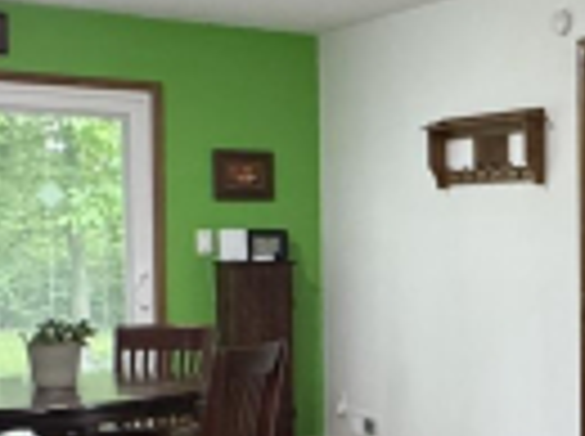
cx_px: 740
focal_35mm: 72
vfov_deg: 20.3
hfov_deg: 24.1
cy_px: 292
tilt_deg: -1.9
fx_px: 1215
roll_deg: -1.1
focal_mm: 2.22
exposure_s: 1/60
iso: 320
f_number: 2.2
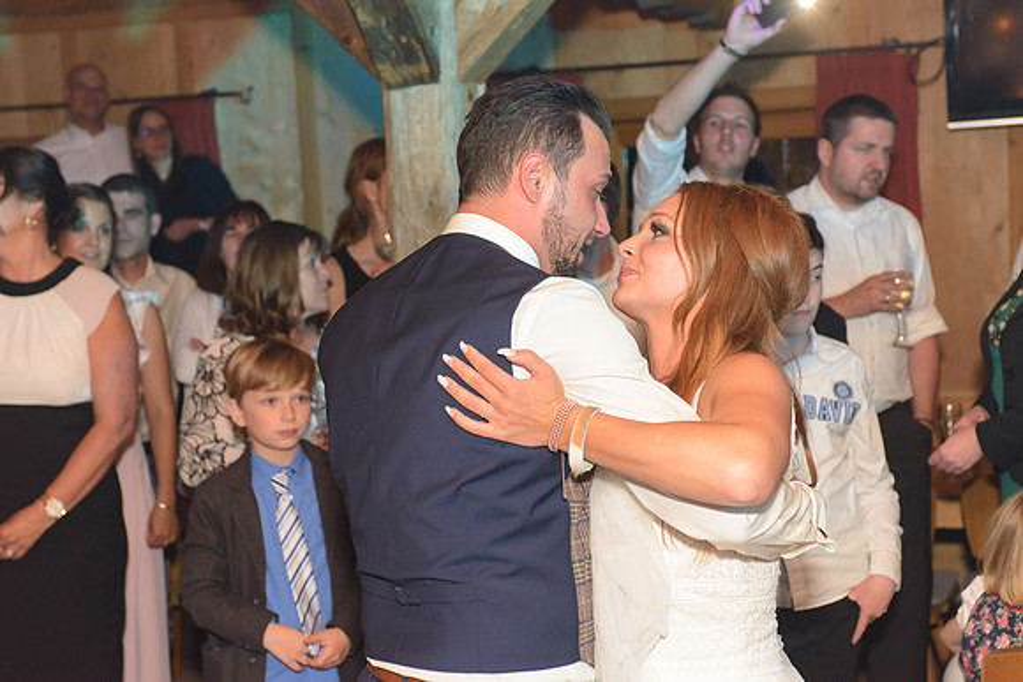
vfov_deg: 22.6
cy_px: 341
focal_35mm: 60
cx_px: 512
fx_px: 1705
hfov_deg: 33.4
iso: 1600
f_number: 5
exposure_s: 1/60
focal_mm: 60
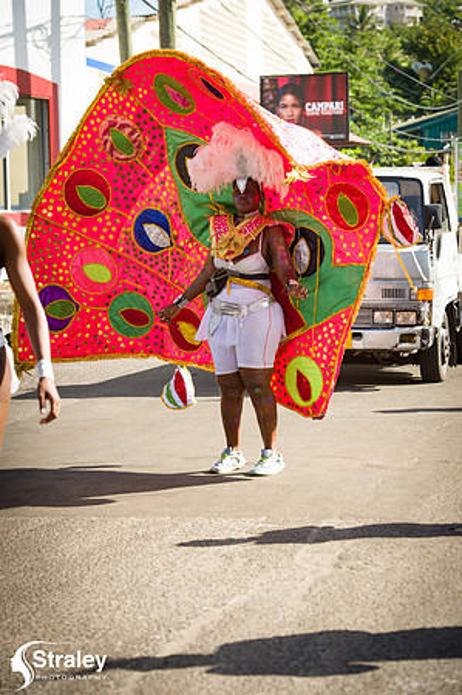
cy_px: 348
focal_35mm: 100
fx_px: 1929
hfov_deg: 13.7
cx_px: 231
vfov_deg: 20.4
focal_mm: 100
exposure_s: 1/200
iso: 100
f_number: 6.3
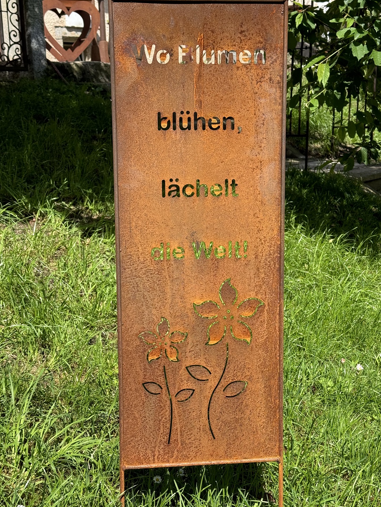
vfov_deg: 38.2
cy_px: 249
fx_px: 734
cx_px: 197
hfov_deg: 29.1
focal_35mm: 50
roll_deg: +1.0
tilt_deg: -12.3
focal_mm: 6.76
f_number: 1.78
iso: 64
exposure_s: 1/2110
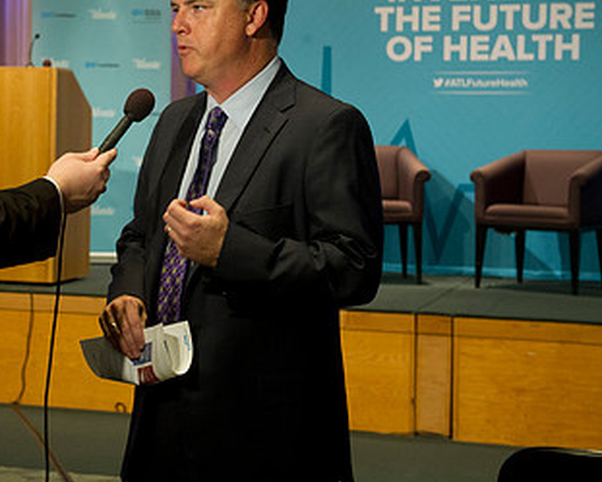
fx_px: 1622
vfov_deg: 16.8
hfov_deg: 20.8
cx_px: 132
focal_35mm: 91
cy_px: 137
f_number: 5
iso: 2500
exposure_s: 1/100
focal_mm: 52
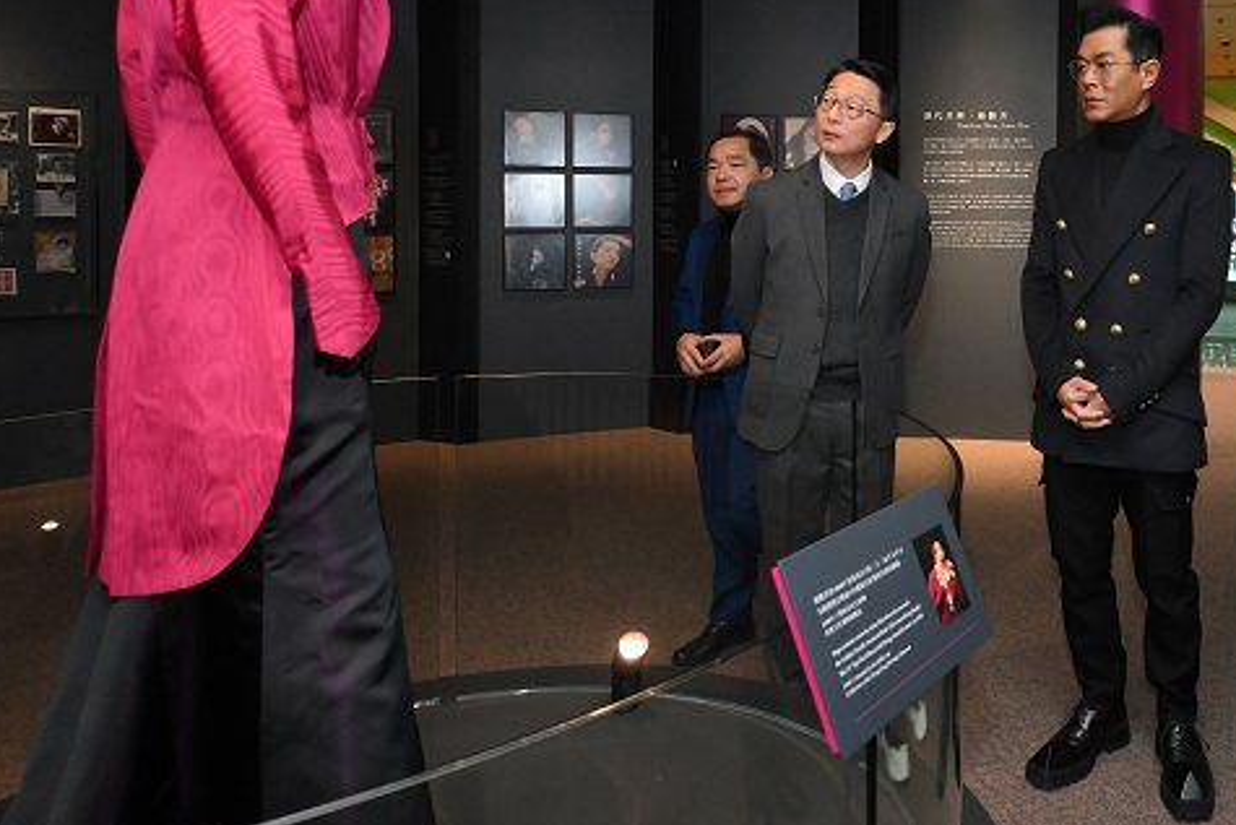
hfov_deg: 58.3
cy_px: 210
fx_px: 962
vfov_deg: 44.9
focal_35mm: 28
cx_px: 1054
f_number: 5
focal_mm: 14
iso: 4000
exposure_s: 1/160
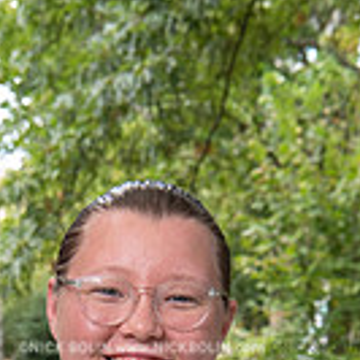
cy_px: 606
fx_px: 1753
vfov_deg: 11.1
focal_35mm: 149
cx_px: 141
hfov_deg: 11.7
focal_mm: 52
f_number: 8
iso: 500
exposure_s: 1/100
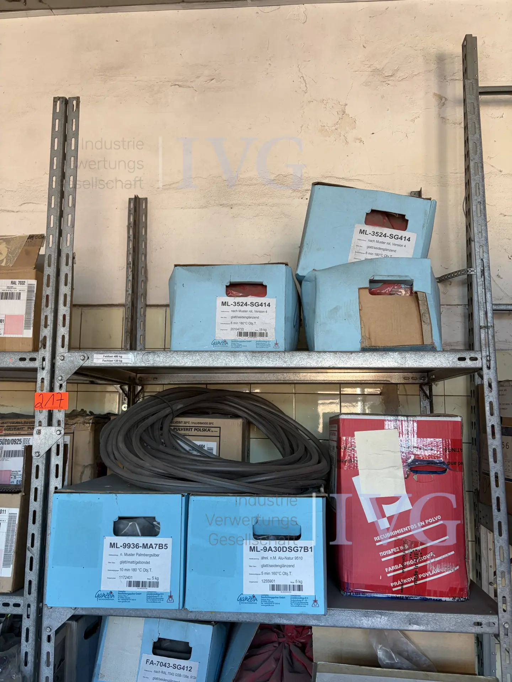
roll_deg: -1.7
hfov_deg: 53.1
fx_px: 513
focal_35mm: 26
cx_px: 256
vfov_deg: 67.3
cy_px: 341
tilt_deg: +7.4
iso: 125
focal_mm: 5.96
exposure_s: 1/84
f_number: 1.6
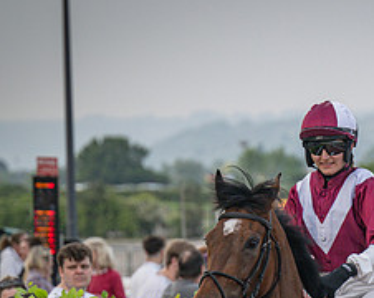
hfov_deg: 4.4
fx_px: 4796
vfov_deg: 3.6
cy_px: 346
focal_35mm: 434
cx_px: 476
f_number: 4
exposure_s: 1/1250
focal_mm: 140
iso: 400
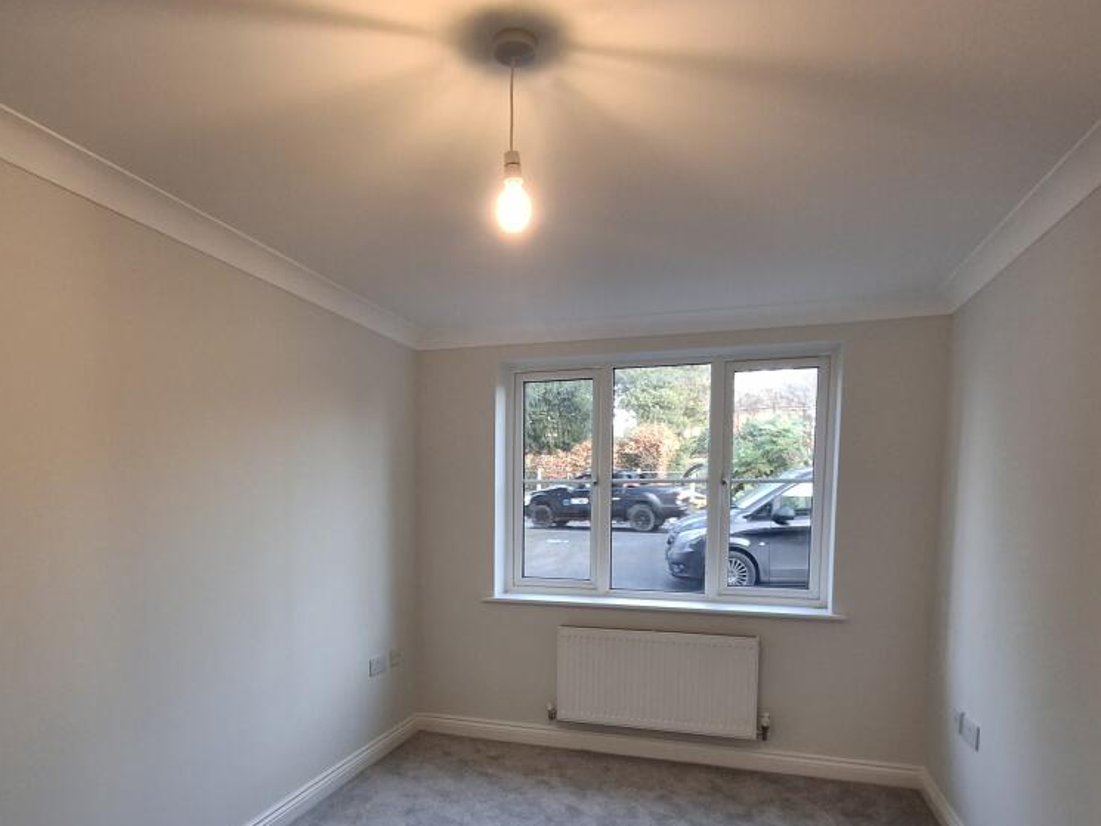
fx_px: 700
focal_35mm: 22
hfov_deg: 76.3
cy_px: 553
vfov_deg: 59.6
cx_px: 522
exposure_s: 1/50
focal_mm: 1.64
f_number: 2.2
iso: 100
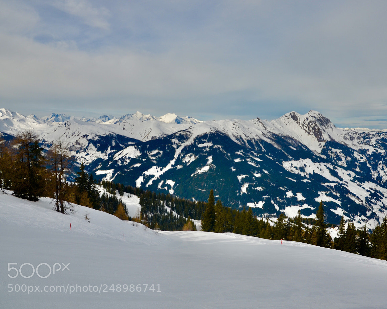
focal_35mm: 31
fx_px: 355
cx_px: 254
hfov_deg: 56.1
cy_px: 138
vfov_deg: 47.0
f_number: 6.3
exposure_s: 1/1250
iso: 100
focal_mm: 16
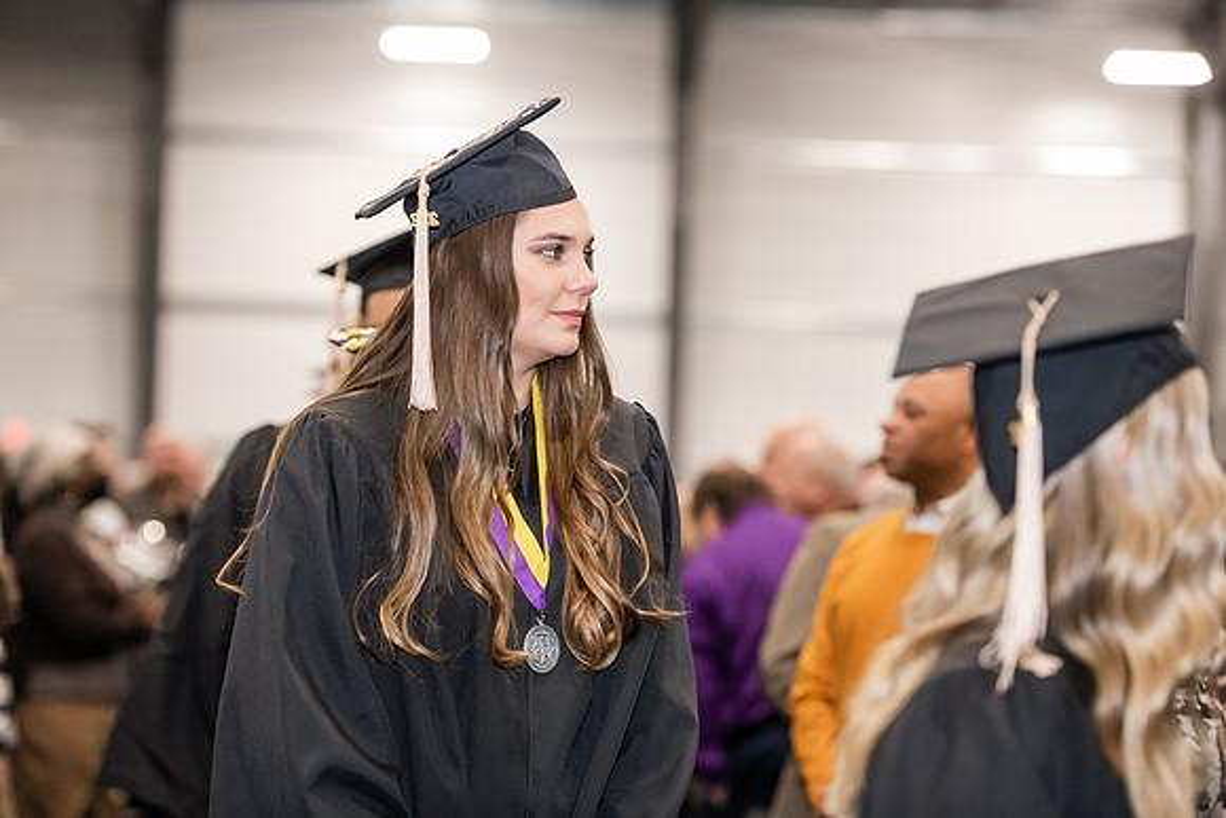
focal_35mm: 112
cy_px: 409
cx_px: 613
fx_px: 3815
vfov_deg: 12.2
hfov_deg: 18.3
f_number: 3.2
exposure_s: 1/200
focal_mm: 112
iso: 2500
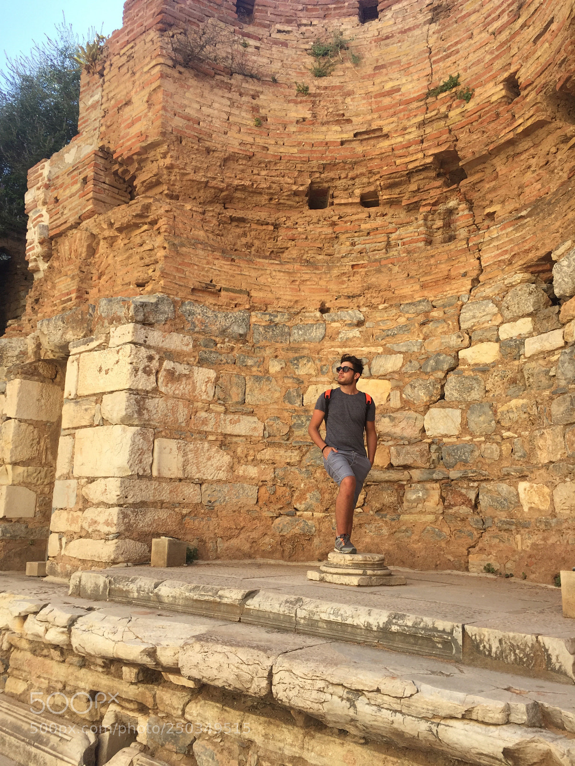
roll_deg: -2.3
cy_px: 383
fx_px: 642
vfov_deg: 61.7
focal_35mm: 29
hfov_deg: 48.2
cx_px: 288
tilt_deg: +12.7
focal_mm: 4.15
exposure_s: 1/565
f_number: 2.2
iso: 32
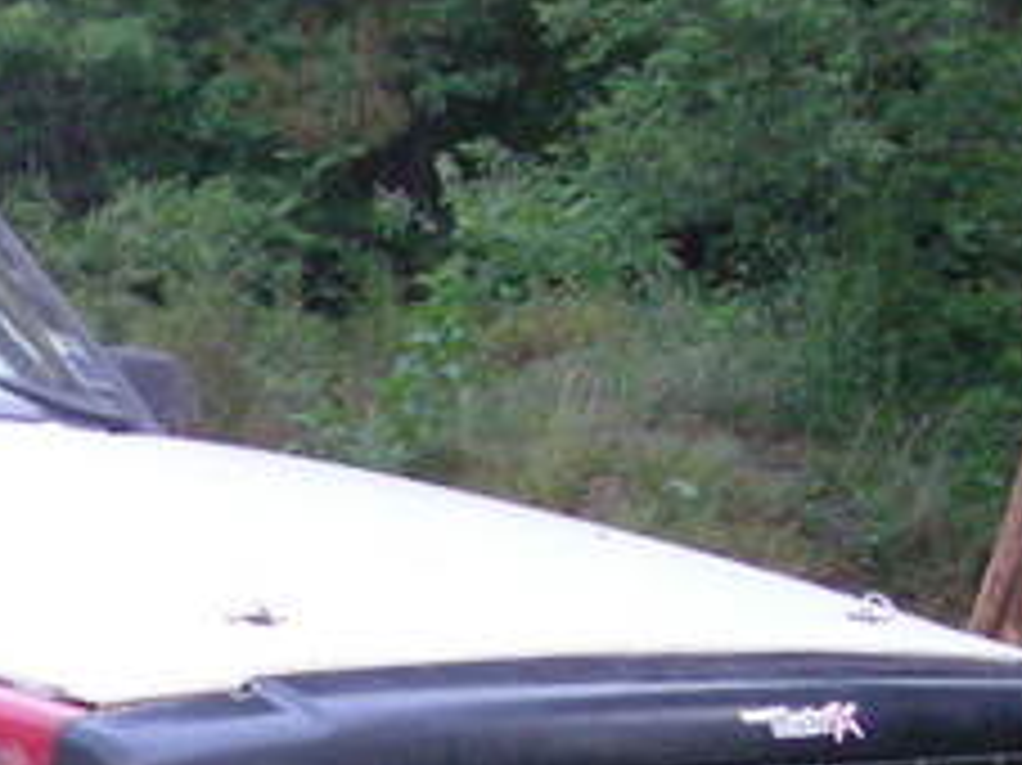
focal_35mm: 158
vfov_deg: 9.3
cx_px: -635
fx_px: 4662
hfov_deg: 11.8
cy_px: 918
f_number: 2.8
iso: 271
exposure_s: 1/58.4
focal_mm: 5.7
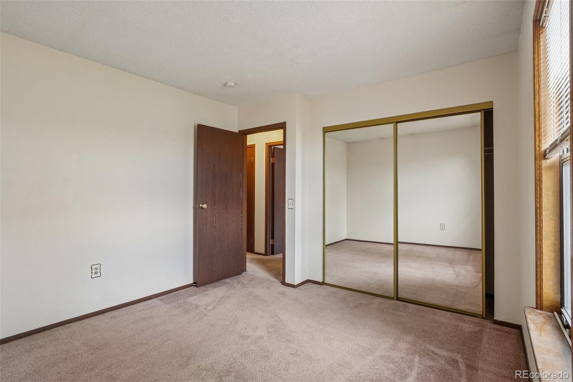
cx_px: 286
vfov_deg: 72.0
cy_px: 191
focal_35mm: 16
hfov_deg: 95.0
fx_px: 263
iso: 500
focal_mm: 11
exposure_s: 1/8
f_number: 8
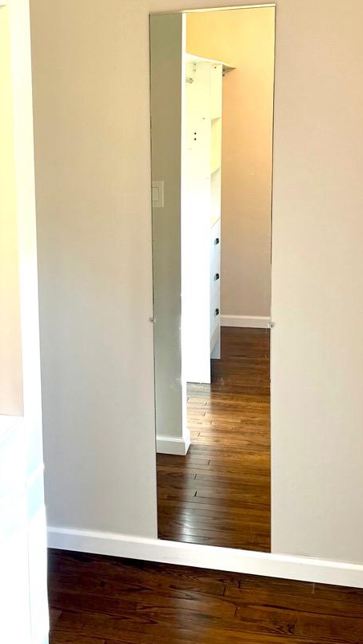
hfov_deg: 23.6
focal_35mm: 50
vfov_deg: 41.2
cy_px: 264
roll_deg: +2.5
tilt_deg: -9.7
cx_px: 75
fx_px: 855
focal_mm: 6.76
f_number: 1.78
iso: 100
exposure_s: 1/189
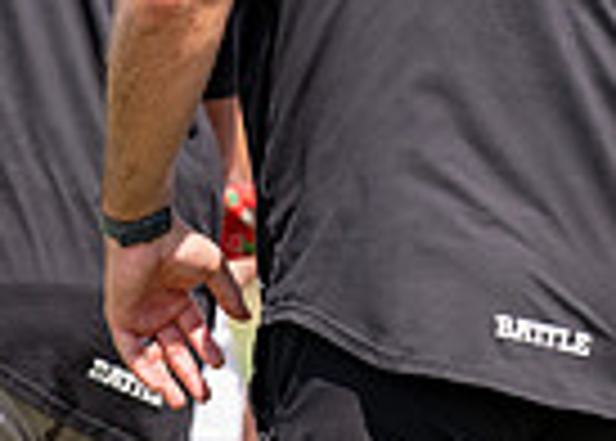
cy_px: 135
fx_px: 12182
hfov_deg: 2.9
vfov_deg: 2.1
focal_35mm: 696
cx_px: 243
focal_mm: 156
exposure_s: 1/2500
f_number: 2.8
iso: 200
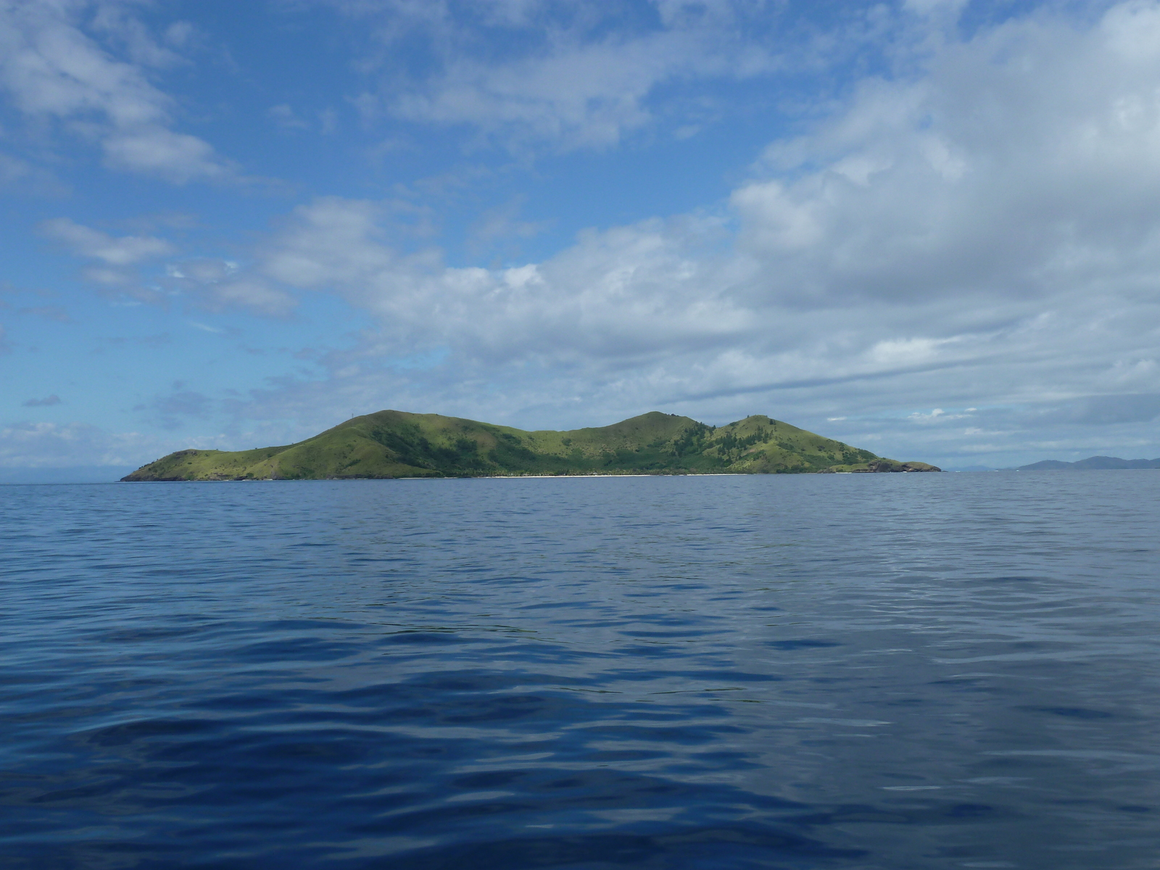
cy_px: 435
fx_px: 1173
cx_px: 580
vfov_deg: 40.7
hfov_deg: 52.6
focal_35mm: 35
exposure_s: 1/500
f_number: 5.6
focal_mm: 5.7
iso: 80
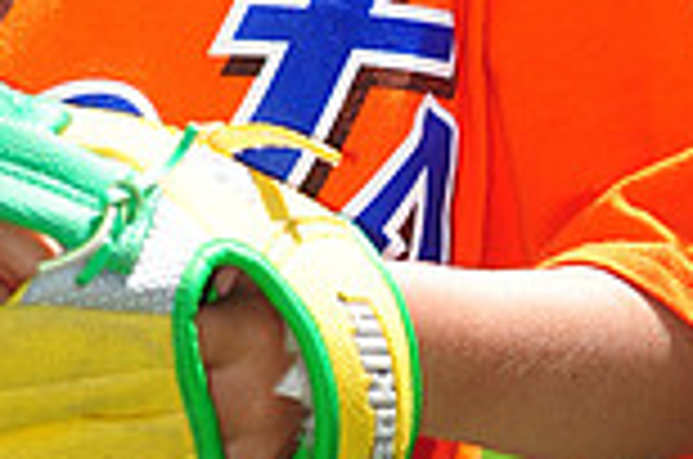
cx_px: 108
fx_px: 14504
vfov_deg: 1.8
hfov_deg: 2.7
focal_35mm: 755
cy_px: -544
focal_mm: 200
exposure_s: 1/800
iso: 200
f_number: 4.5
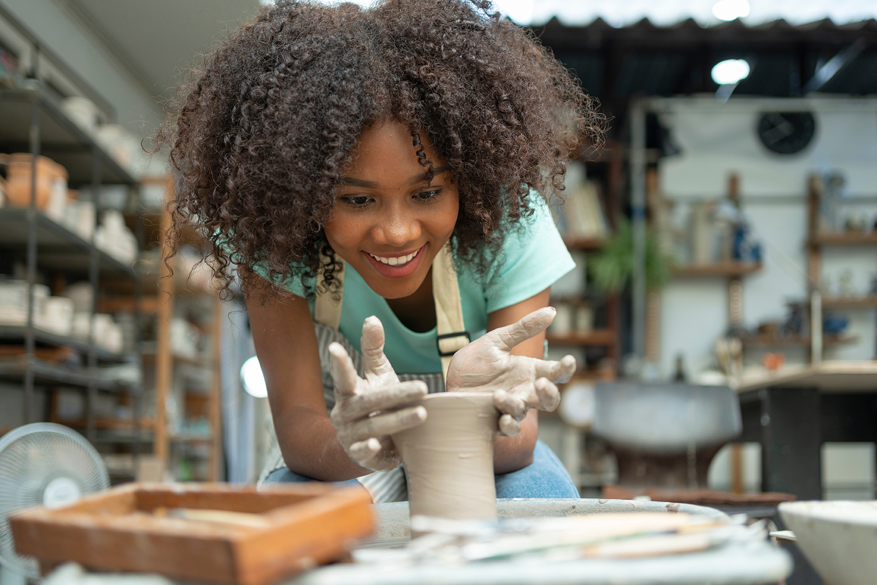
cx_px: 438
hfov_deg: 54.4
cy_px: 292
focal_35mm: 35
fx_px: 852
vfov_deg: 37.8
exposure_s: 1/200
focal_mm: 35
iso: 200
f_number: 2
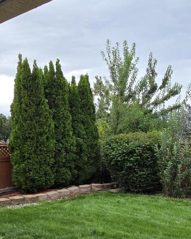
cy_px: 186
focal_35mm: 43
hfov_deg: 34.5
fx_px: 304
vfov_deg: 41.3
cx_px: 129
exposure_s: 1/788
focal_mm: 2.2
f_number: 2.2
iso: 50
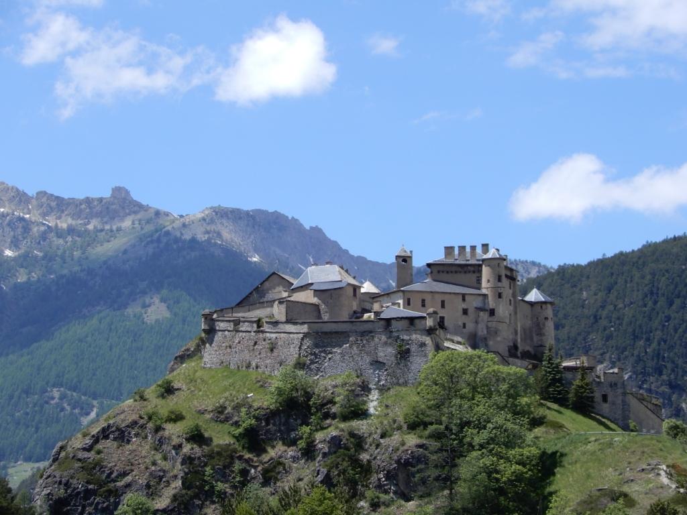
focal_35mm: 135
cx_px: 344
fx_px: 2679
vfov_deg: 11.0
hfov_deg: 14.6
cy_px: 258
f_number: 5
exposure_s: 1/400
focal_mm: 24.1
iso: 80
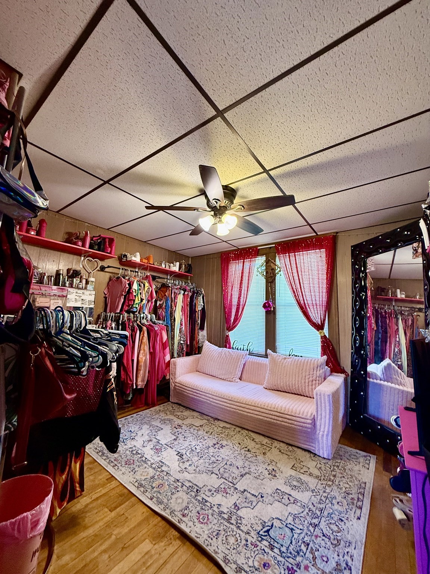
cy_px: 287
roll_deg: -3.1
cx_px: 215
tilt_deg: +8.0
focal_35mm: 14
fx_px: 232
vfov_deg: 102.1
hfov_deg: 85.7
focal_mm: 2.22
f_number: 2.2
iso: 250
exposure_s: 1/60
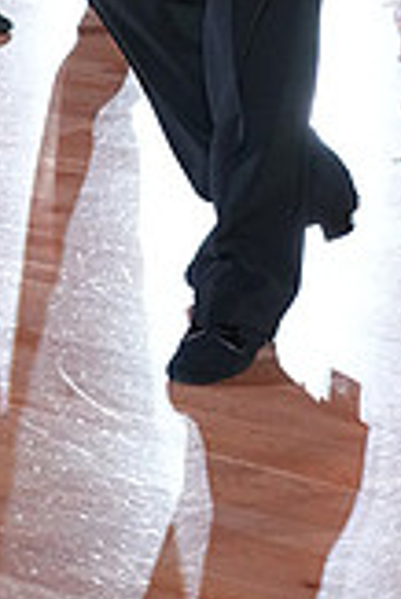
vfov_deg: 10.2
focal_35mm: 192
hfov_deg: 7.1
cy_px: -379
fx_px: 3201
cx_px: 403
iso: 5000
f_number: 5.6
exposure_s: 1/400
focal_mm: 54
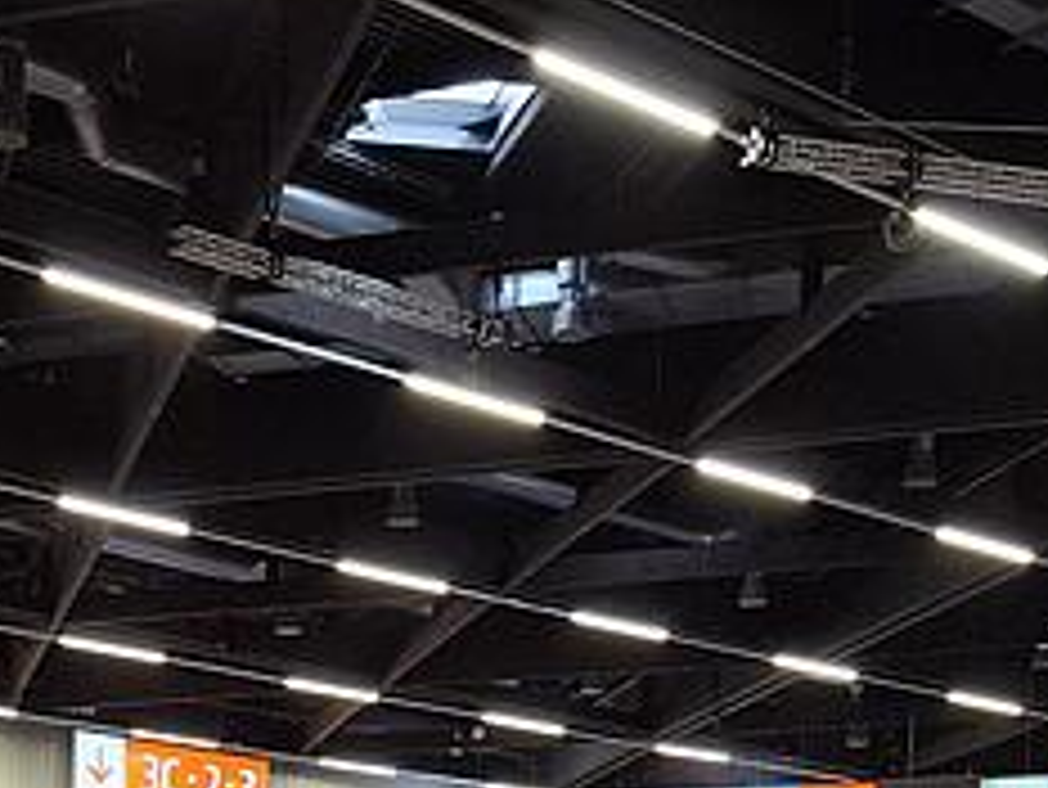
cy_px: 1310
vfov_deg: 16.4
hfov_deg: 24.0
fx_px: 2393
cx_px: 108
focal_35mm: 79
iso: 160
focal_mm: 5.54
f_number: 1.8
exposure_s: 1/50
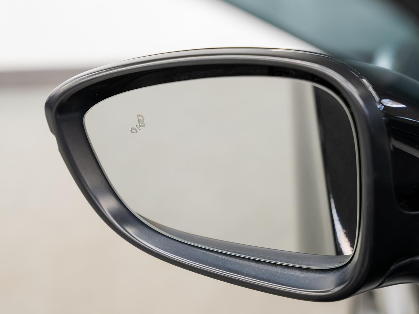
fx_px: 916
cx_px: 210
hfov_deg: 25.8
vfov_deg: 19.5
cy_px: 157
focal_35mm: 76
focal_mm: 70
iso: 100
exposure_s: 1/3
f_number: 5.6
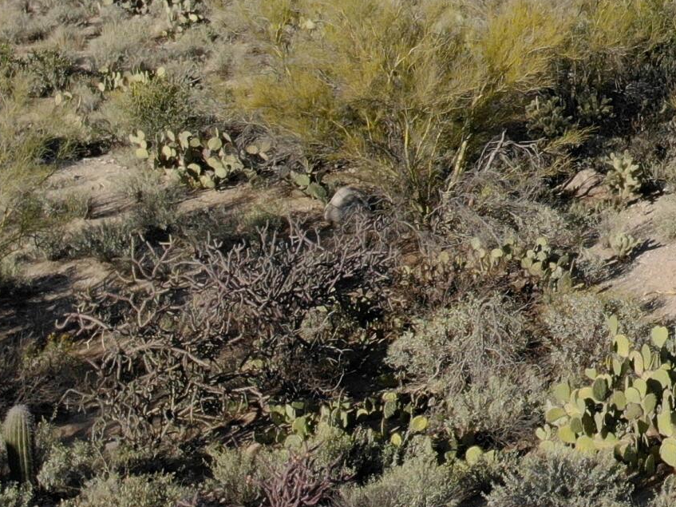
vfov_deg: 16.5
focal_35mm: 85
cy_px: -131
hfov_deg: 18.7
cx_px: 1160
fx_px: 1660
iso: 100
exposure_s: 1/939
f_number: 2.8
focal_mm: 4.5
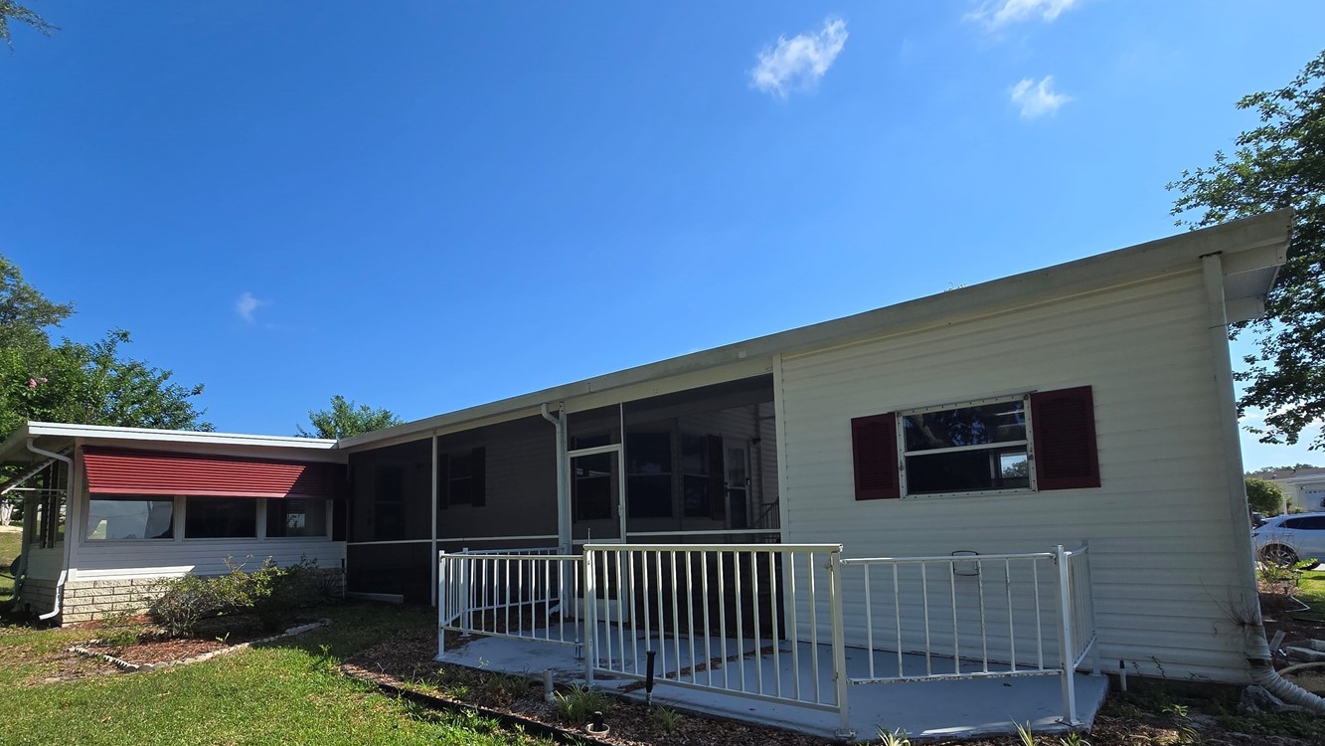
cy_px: 466
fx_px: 597
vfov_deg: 63.0
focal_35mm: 17
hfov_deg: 95.9
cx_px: 644
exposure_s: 1/2032
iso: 50
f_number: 2.2
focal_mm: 2.2
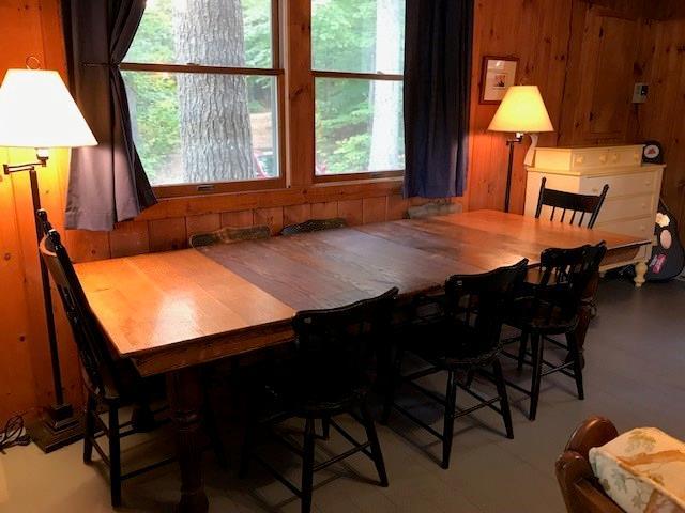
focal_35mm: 28
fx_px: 554
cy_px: 256
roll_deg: -0.5
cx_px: 342
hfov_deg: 63.4
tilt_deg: -15.0
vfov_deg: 49.7
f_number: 1.8
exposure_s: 1/15
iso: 50
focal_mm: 3.99
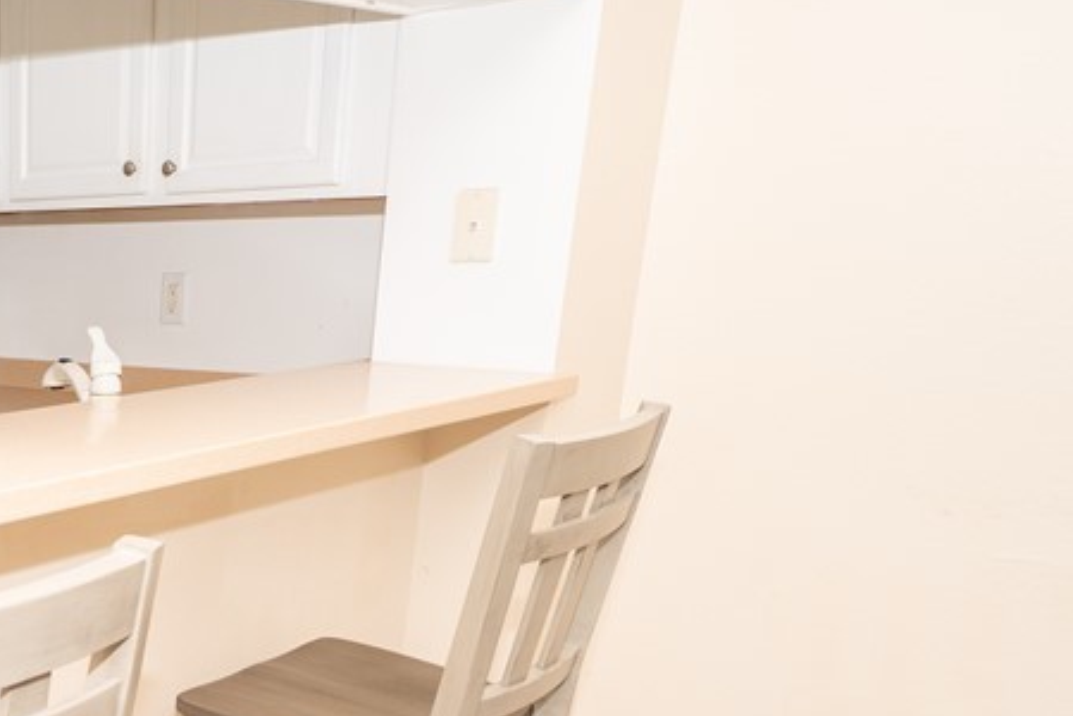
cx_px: -107
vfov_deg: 29.8
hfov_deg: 38.2
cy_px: 685
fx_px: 1265
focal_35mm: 42
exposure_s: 1/250
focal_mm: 17.6
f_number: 6.3
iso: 250
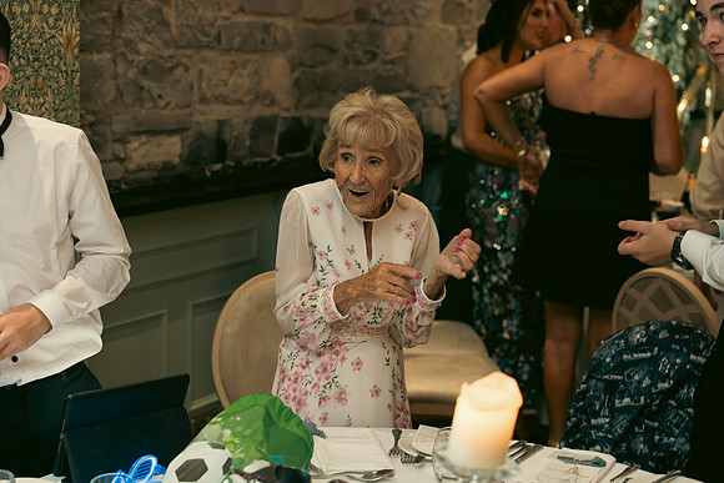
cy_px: 242
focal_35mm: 62
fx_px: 1247
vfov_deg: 21.9
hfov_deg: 32.4
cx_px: 362
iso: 2500
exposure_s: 1/160
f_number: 3.5
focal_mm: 62
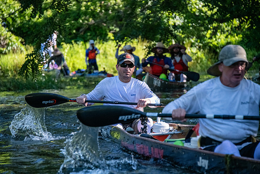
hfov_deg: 10.8
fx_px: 1372
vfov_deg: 7.2
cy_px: 87
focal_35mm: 190
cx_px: 130
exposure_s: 1/3200
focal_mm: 190
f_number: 5.6
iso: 3200
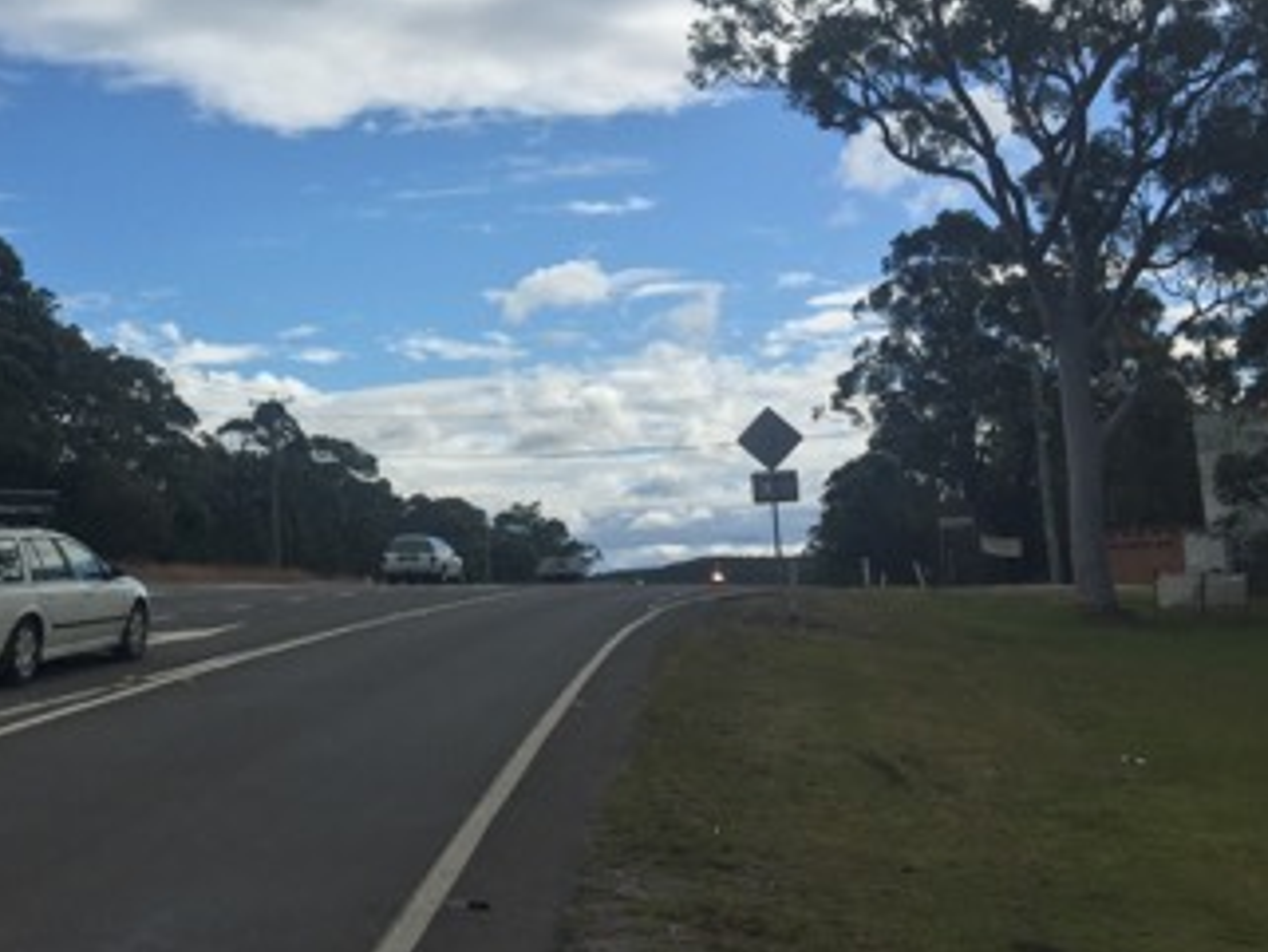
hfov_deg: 38.9
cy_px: 308
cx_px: 253
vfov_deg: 30.6
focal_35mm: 47
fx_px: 1722
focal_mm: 4.15
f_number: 2.2
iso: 32
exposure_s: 1/2639
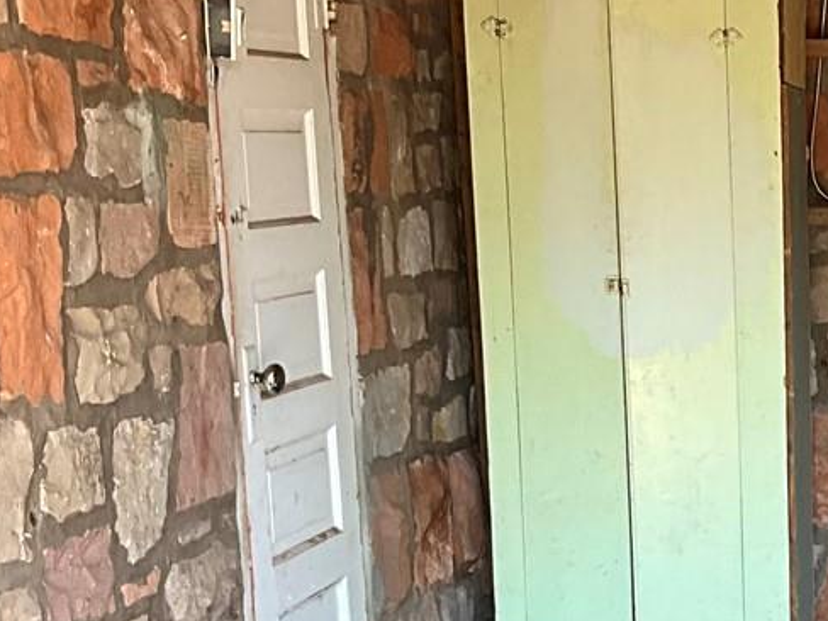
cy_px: 570
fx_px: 2272
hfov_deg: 18.7
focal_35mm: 95
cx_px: 1159
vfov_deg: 15.4
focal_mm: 3
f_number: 1.8
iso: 50
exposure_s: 1/122
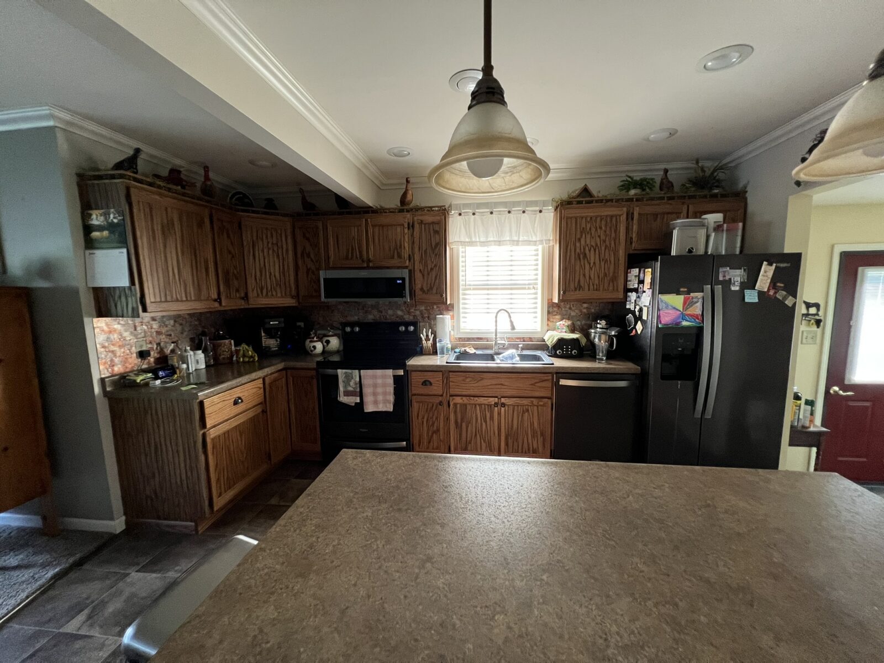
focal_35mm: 13
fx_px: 332
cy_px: 332
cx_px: 442
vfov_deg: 89.9
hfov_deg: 106.2
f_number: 1.8
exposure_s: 1/60
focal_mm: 1.57
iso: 400
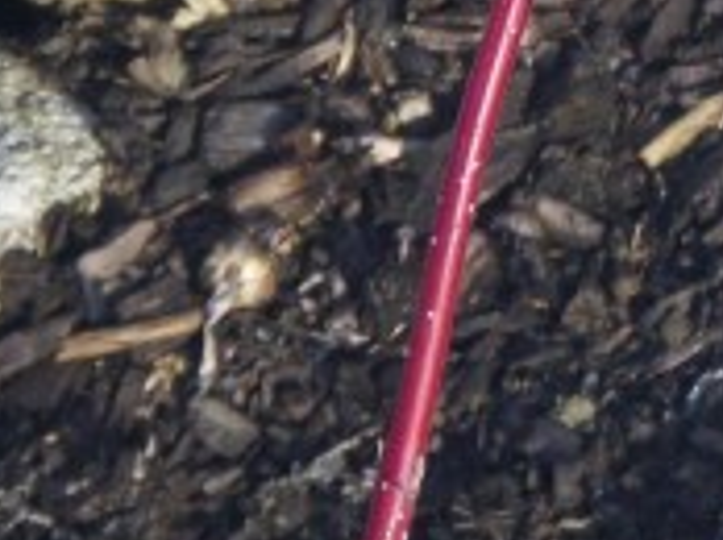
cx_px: 1035
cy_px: -569
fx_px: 7613
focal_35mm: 365
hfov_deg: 5.4
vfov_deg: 4.0
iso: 64
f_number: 4.6
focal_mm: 11.1
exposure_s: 1/250
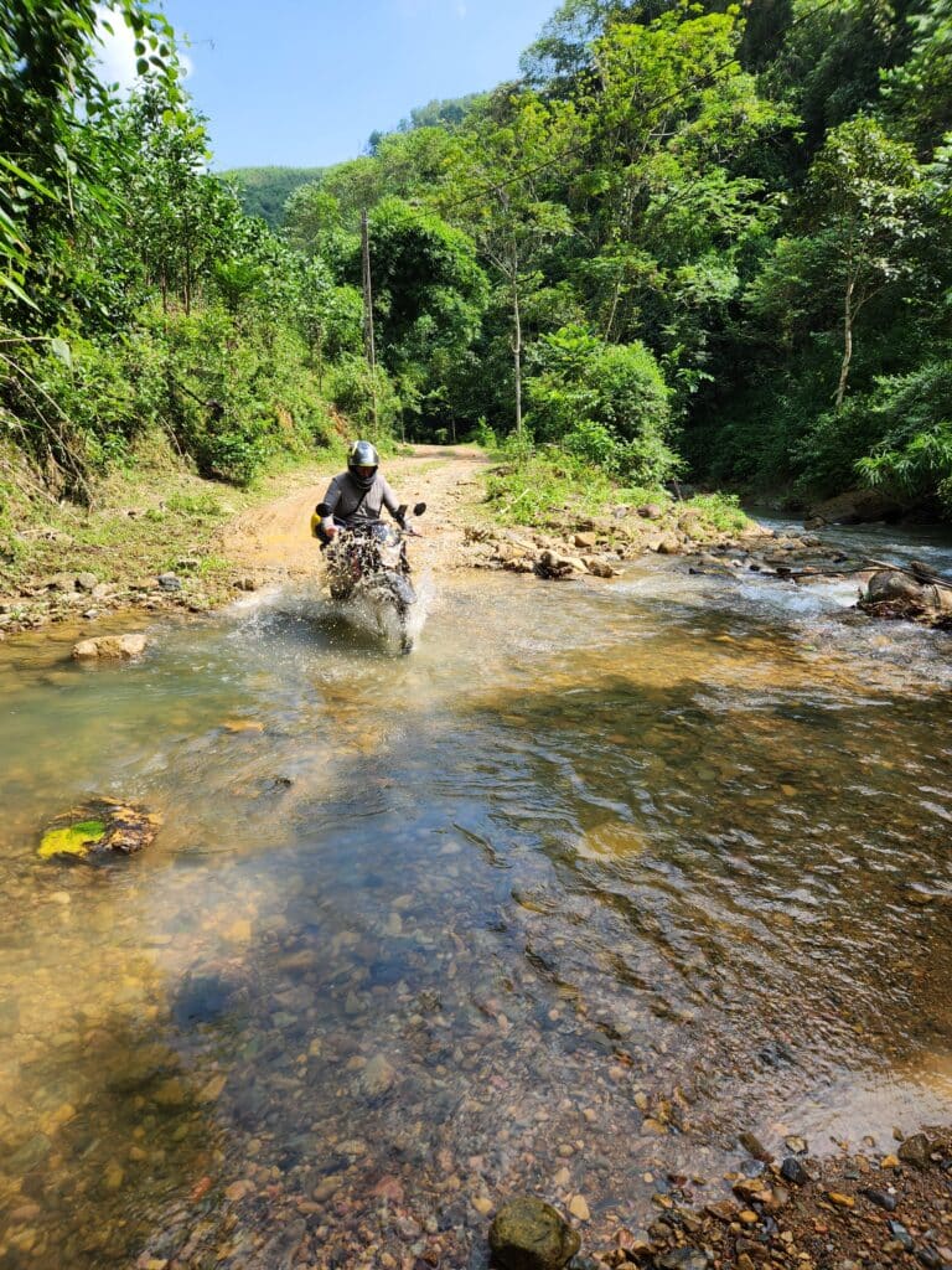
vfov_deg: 73.9
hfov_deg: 58.9
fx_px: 843
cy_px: 635
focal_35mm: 23
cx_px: 476
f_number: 1.8
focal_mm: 5.4
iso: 20
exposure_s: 1/724
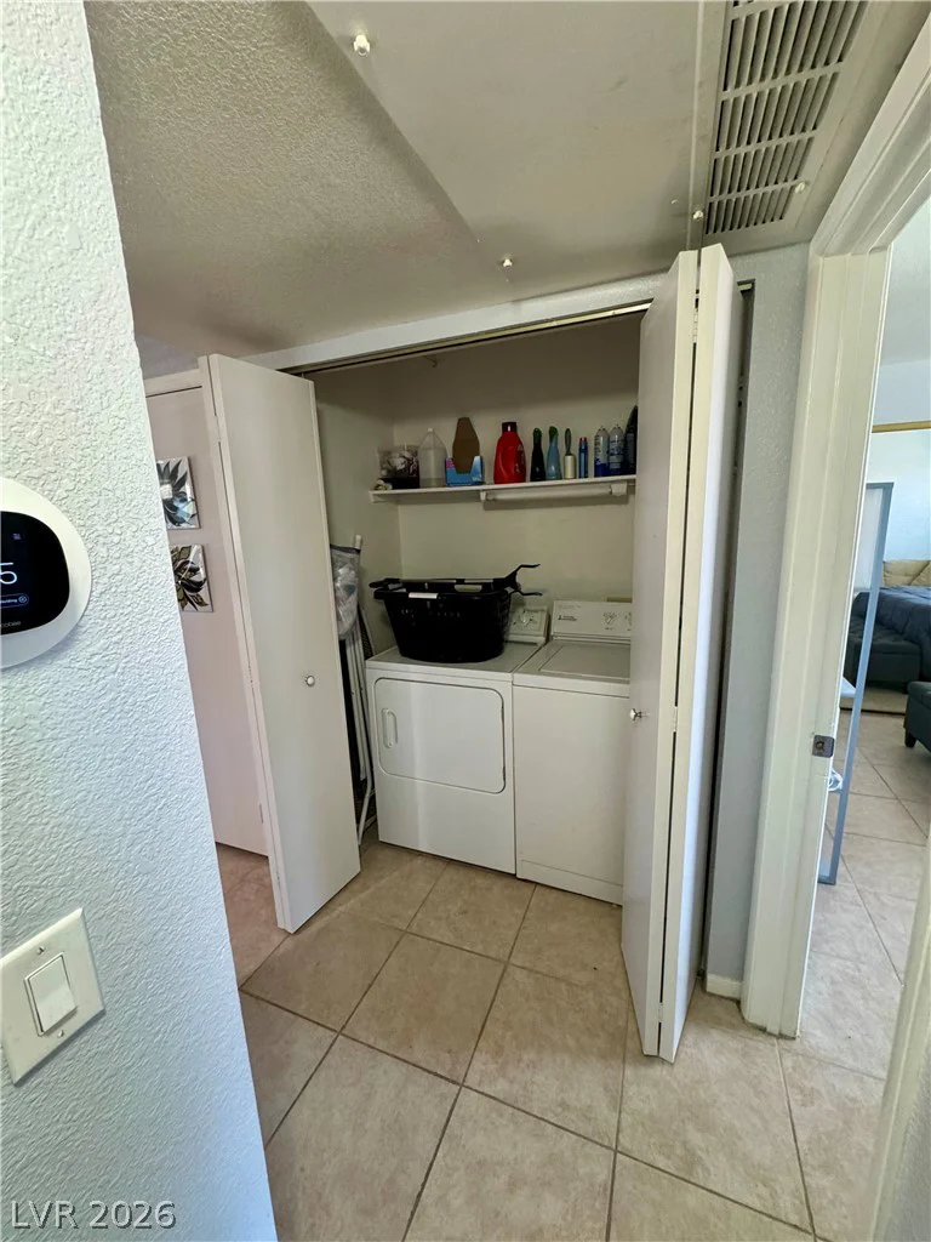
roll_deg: +2.4
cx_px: 466
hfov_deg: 85.7
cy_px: 621
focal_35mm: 14
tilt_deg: -10.6
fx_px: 502
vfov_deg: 102.1
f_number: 2.2
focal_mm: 2.22
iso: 400
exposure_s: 1/60
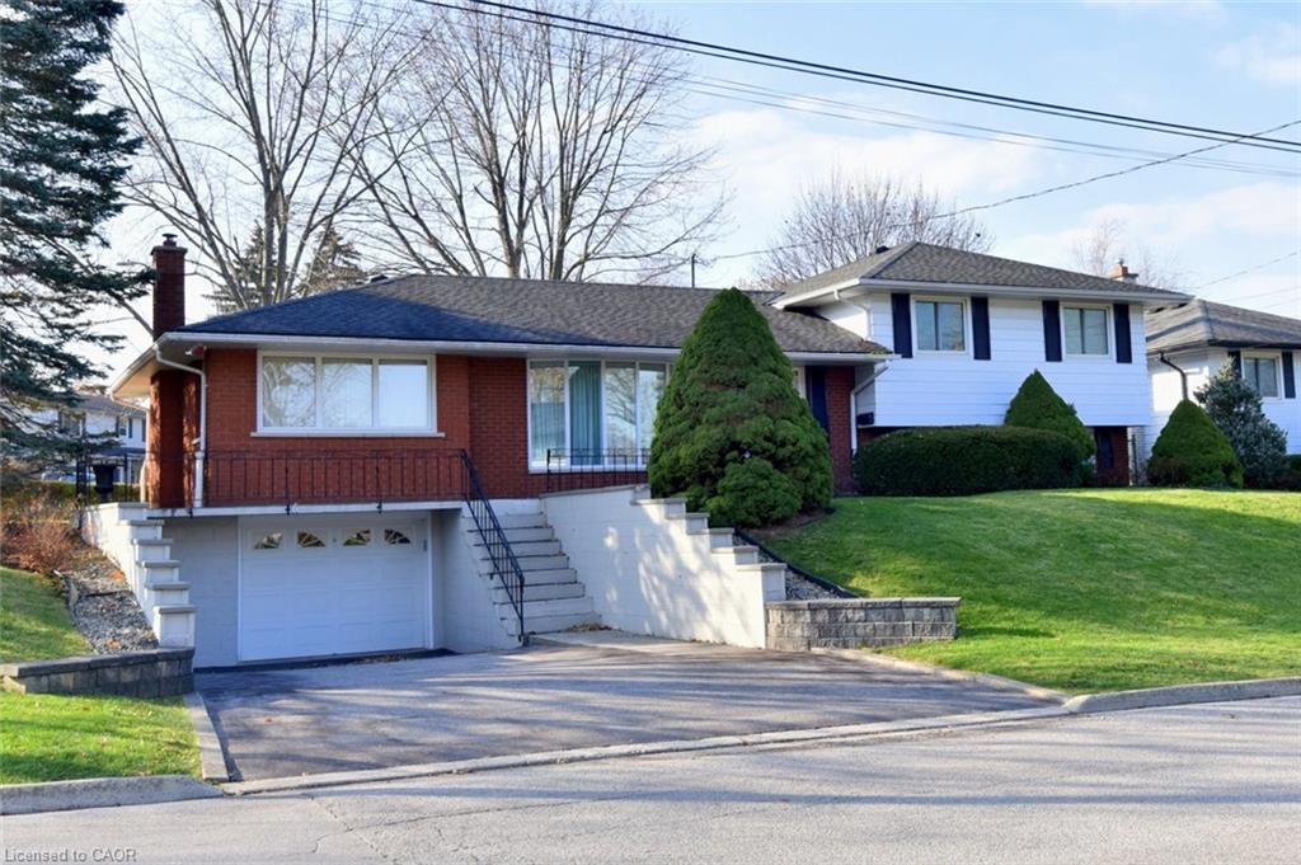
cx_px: 650
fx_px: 1119
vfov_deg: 42.3
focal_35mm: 31
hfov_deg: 60.3
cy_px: 432
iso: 500
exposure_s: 1/320
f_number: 9
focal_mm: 31
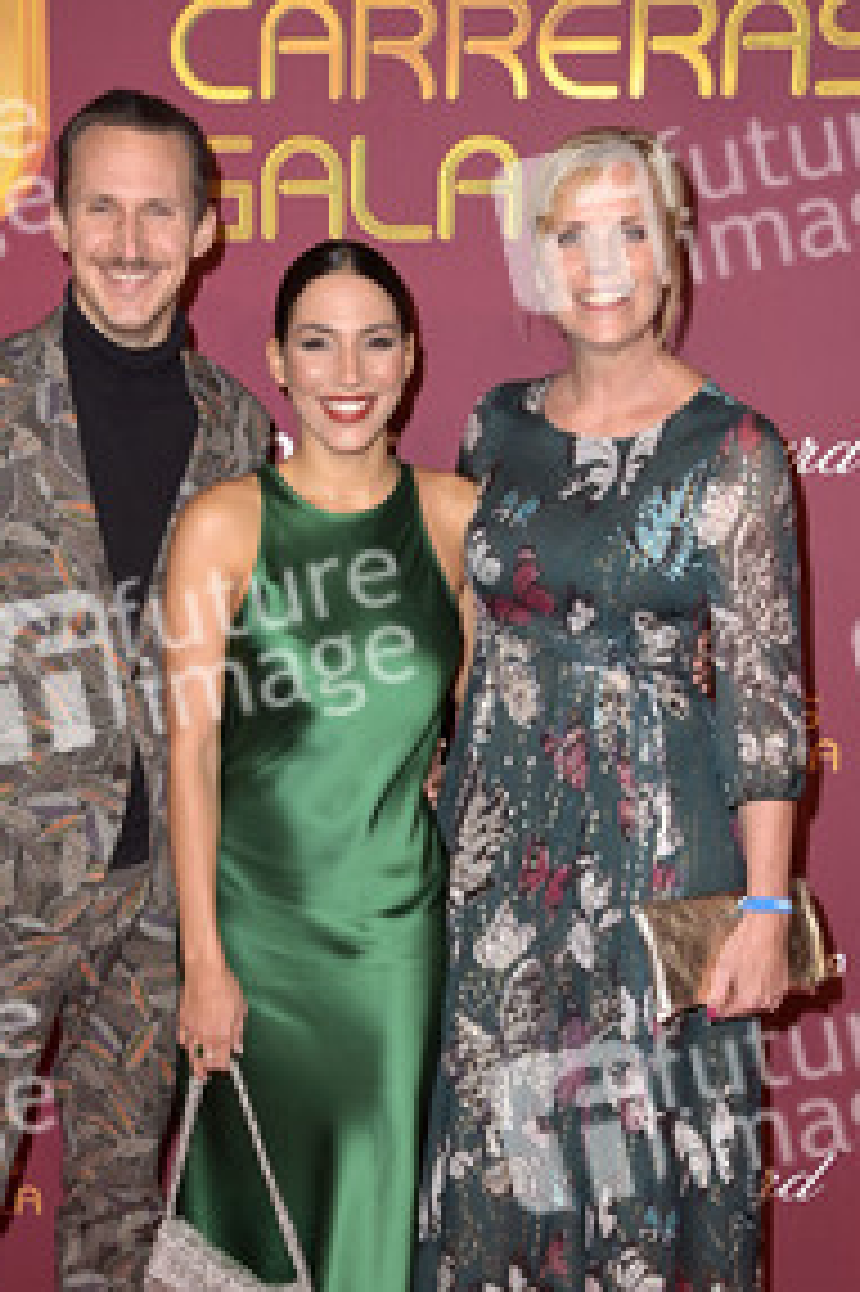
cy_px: 882
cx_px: 315
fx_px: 1901
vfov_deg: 37.1
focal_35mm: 53
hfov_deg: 25.4
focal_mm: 38
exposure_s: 1/250
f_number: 5.6
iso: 640
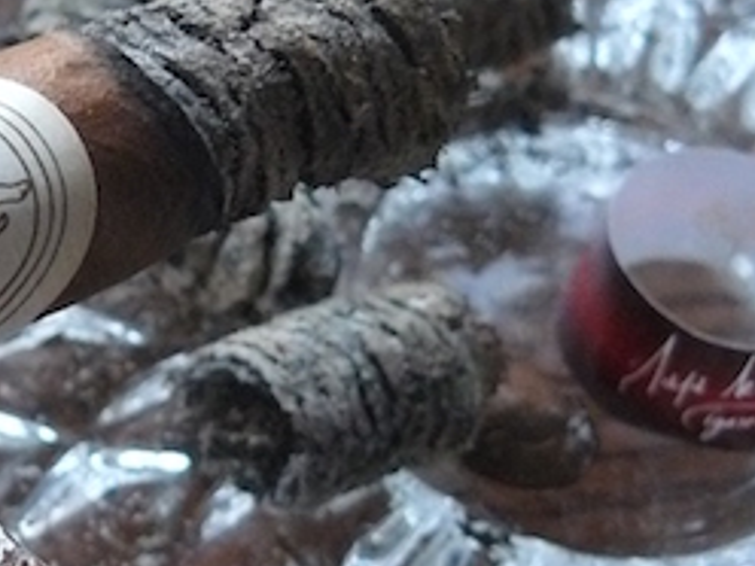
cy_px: 224
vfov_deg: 15.4
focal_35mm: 96
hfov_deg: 19.8
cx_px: -18
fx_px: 2094
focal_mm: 6
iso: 400
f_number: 3.2
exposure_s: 1/50
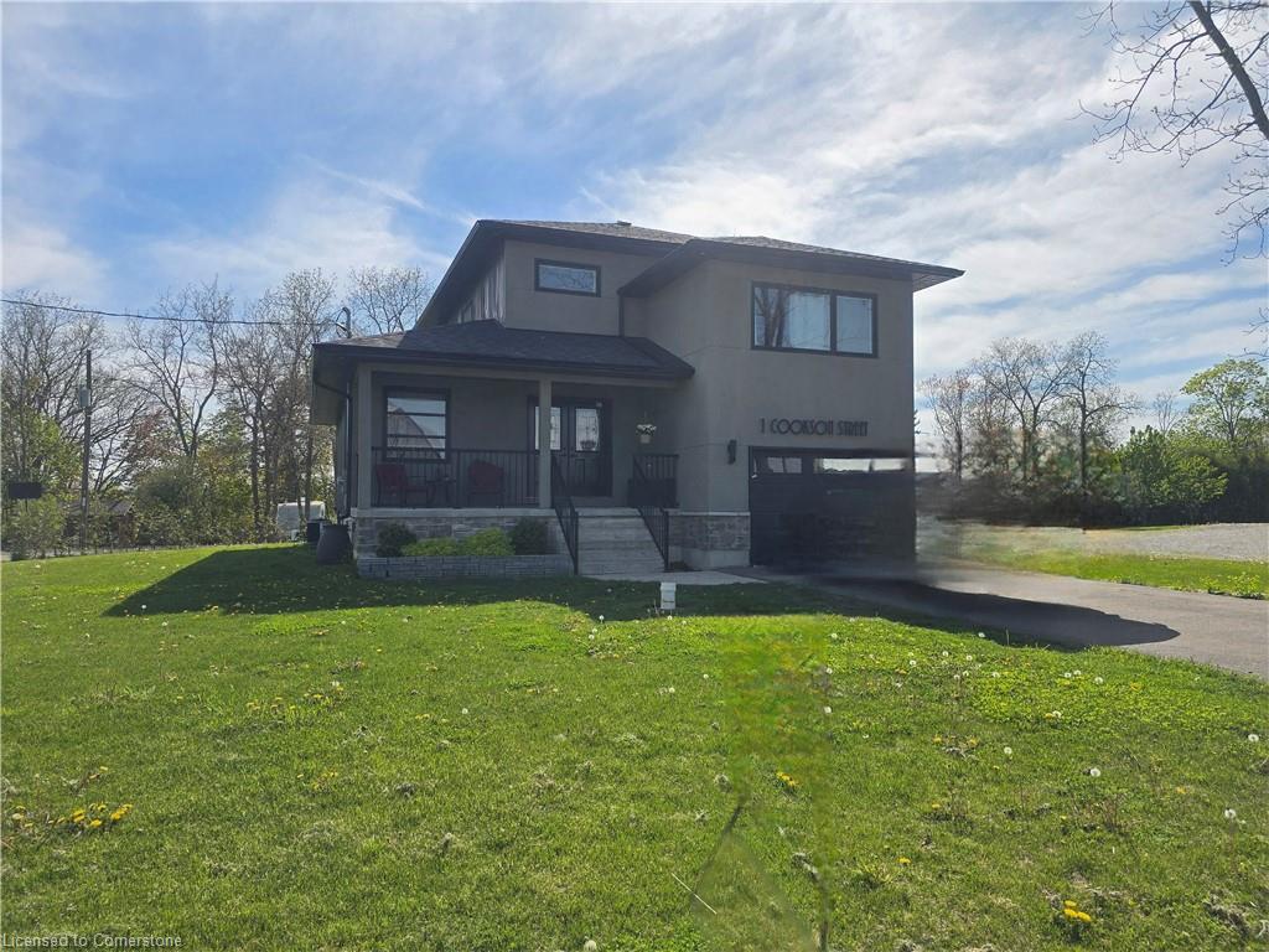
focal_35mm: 23
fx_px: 843
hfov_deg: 73.9
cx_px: 634
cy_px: 476
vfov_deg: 58.9
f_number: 1.7
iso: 12
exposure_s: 1/1111
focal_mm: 6.3
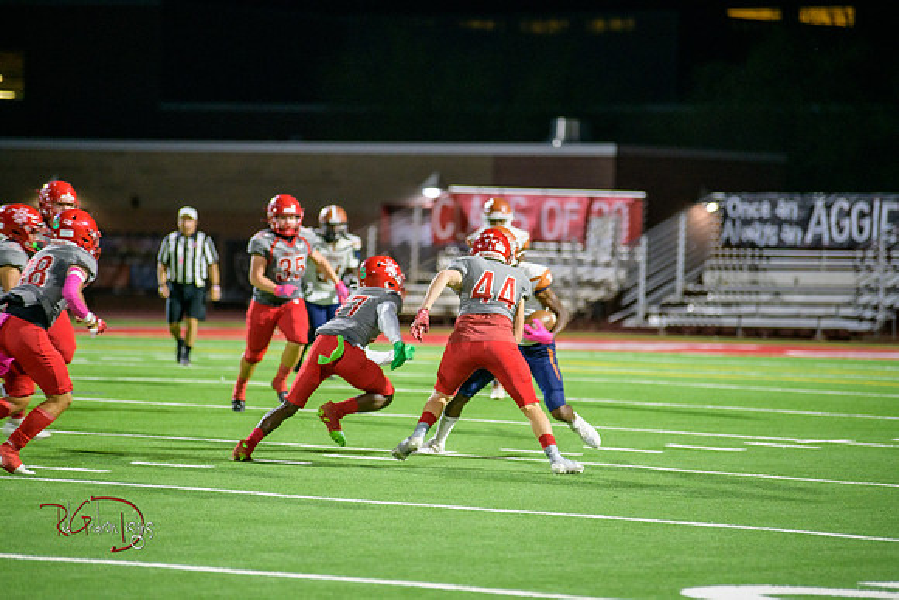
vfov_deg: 6.9
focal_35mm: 200
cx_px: 450
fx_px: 4995
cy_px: 300
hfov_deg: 10.3
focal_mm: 200
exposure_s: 1/250
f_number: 2.8
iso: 1600
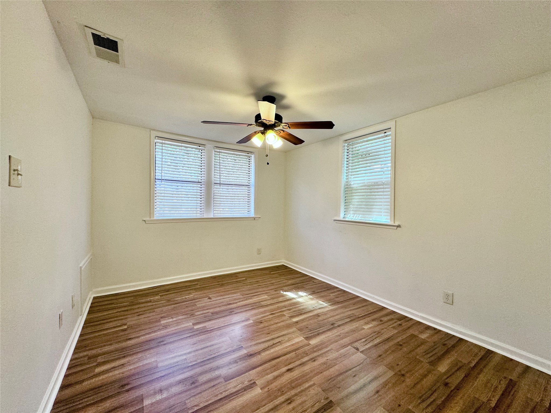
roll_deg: -1.7
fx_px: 223
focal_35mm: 14
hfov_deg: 102.1
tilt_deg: -1.0
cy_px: 206
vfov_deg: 85.7
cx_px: 276
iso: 160
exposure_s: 1/120
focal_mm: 2.22
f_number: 2.2
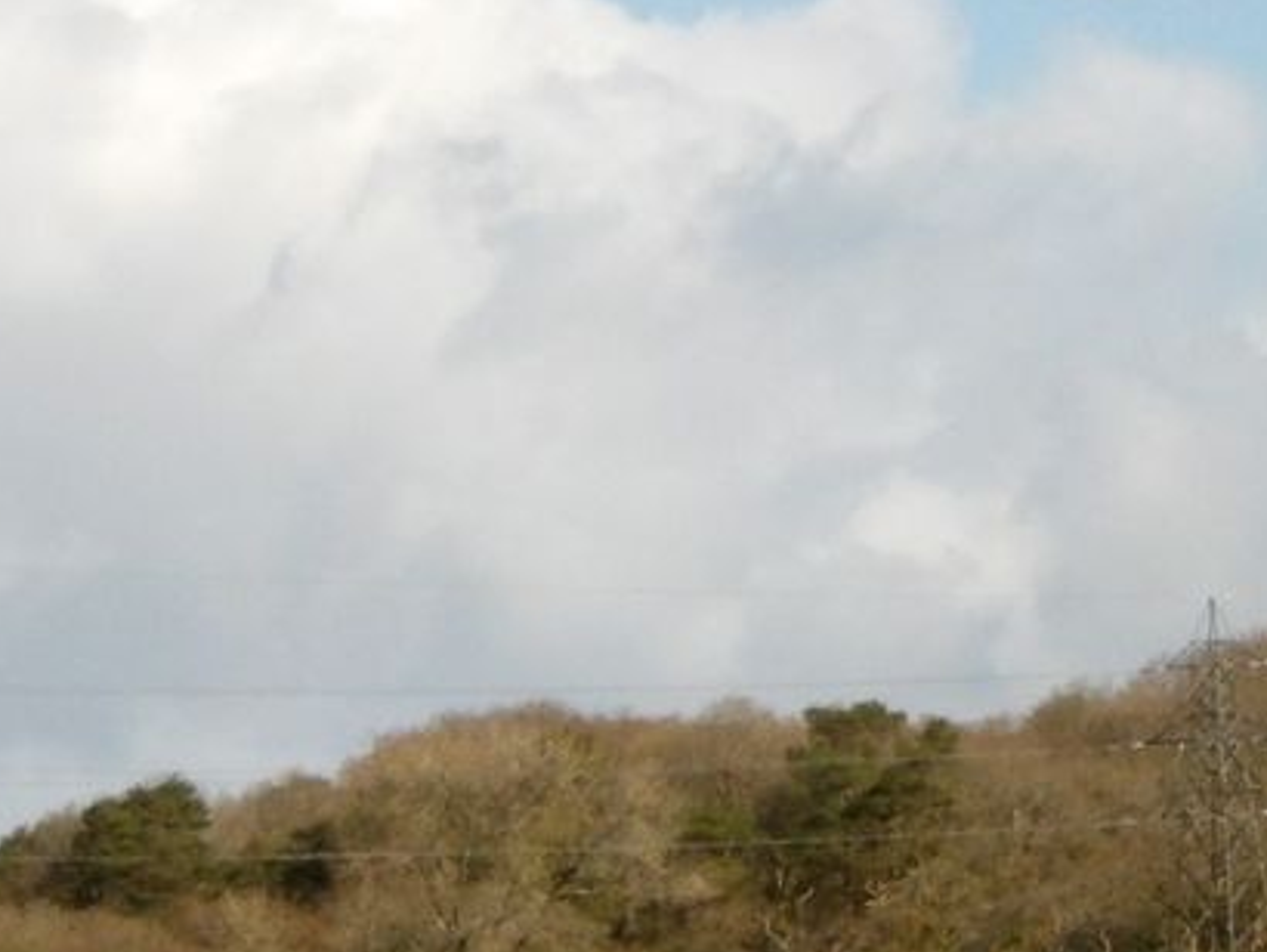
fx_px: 12342
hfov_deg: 5.8
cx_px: 1681
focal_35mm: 337
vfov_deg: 4.4
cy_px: 1178
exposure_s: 1/1600
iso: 427
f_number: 6.6
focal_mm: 19.6
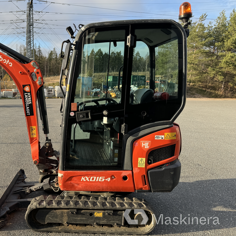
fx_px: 224
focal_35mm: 29
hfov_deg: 54.3
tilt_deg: -9.7
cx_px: 75
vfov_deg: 55.6
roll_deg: -1.5
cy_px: 116
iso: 80
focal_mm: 6.76
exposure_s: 1/1026
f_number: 1.78
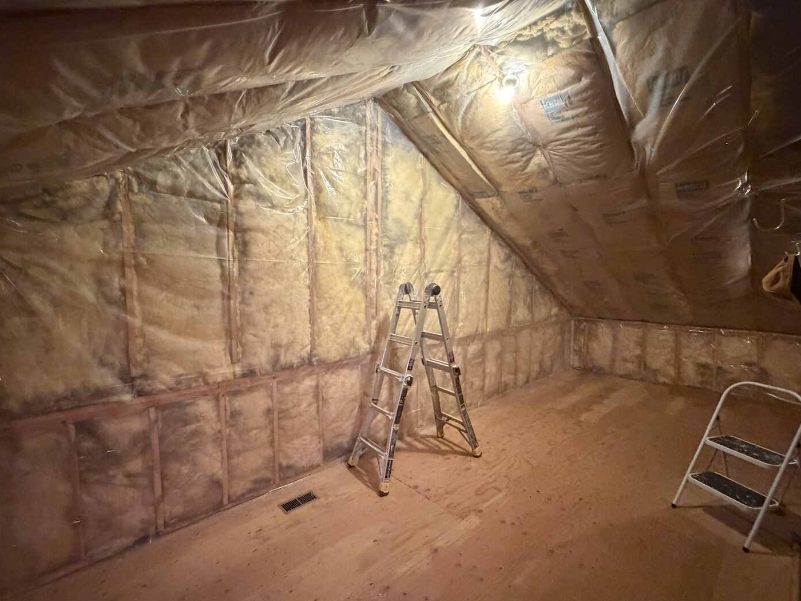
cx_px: 376
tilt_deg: -5.2
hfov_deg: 94.4
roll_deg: +0.1
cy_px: 307
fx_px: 370
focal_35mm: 16
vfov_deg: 78.1
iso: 1250
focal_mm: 2.22
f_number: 2.2
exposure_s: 1/60
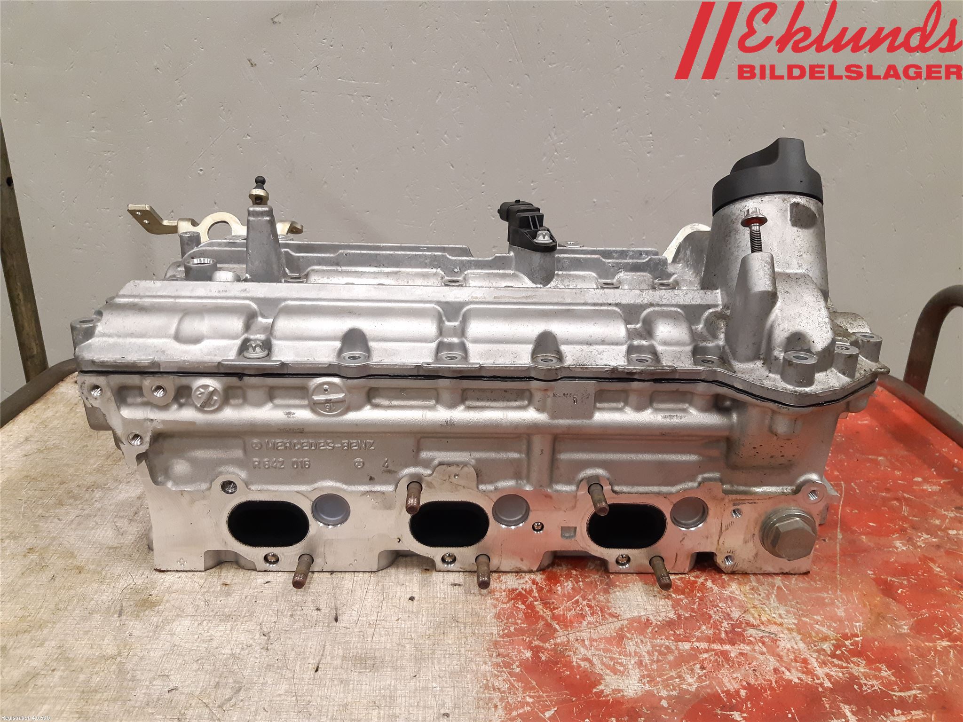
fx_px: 723
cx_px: 482
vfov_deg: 53.1
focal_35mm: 26
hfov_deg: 67.3
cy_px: 361
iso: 200
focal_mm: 3.93
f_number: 1.7
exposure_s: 1/50
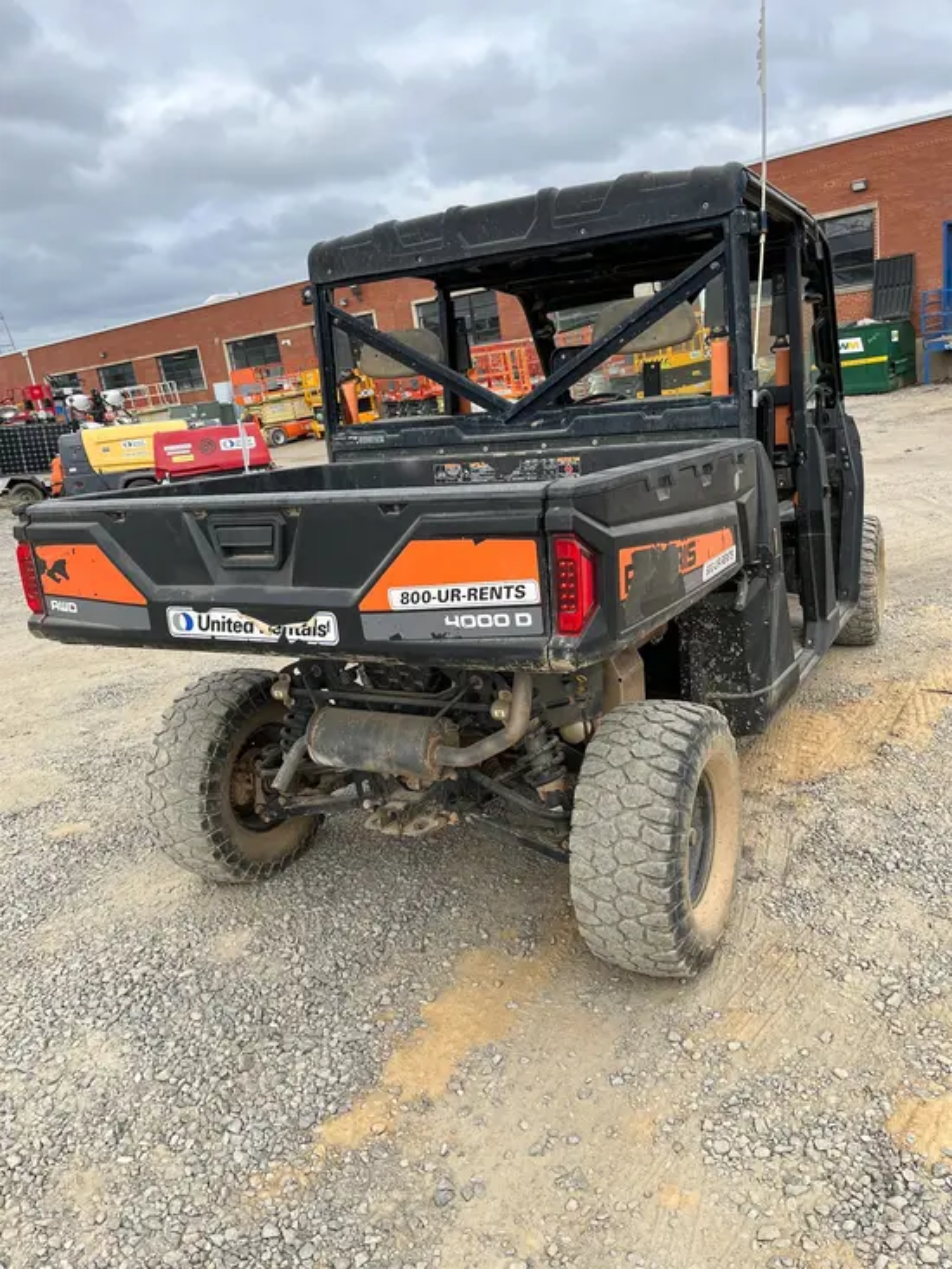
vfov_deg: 67.3
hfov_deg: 53.1
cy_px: 634
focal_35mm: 26
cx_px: 476
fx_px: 953
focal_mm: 5.1
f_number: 1.6
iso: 50
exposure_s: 1/1748
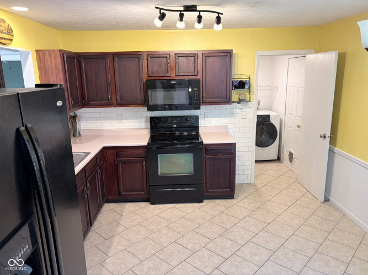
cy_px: 138
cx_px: 184
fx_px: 276
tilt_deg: -13.0
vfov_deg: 53.0
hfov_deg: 67.3
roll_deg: +1.7
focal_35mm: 26
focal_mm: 5.96
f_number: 1.6
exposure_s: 1/60
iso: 125
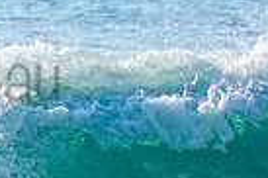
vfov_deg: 0.5
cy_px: 56
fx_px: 18931
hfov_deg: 0.8
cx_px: -147
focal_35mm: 2546
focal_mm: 400
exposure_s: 1/1250
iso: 220
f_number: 5.6
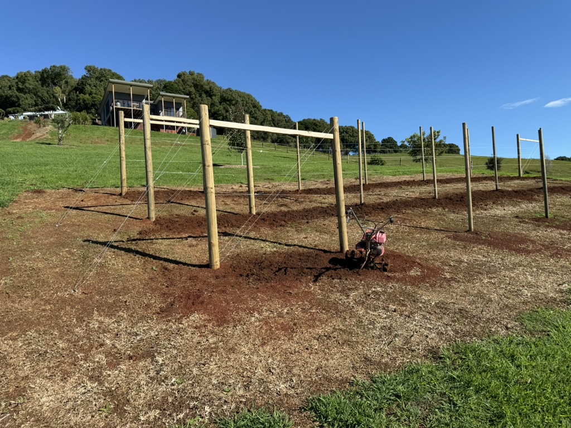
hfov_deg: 71.6
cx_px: 286
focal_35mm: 24
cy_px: 214
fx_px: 396
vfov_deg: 56.8
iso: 80
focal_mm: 6.76
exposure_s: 1/3279
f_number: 1.78
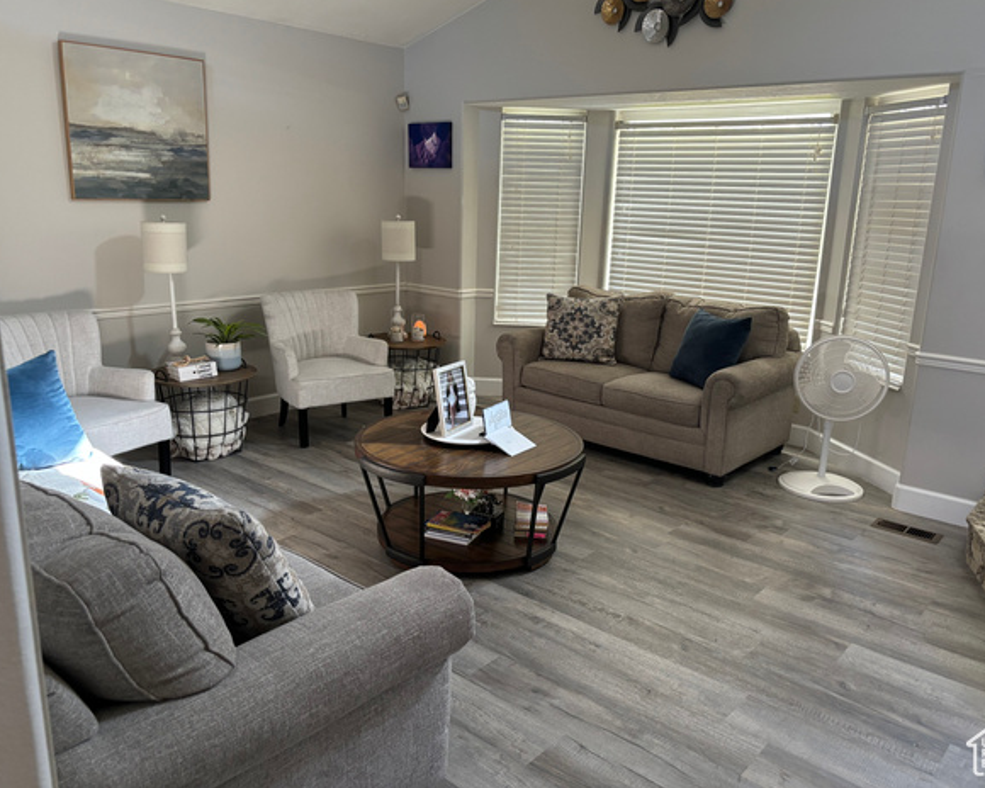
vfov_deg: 51.5
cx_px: 491
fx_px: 816
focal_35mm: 28
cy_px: 382
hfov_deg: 62.2
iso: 200
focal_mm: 5.96
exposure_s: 1/60
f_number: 1.6
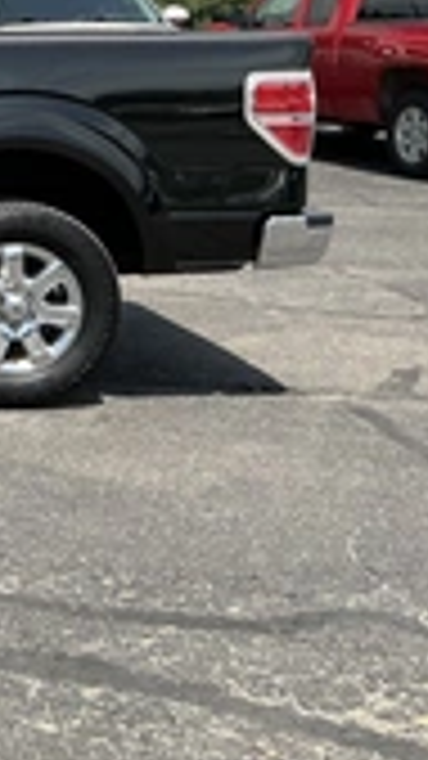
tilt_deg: -0.4
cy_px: 166
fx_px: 1453
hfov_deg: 14.3
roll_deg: +0.3
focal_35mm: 72
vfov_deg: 28.8
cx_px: -401
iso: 25
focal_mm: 3
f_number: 1.8
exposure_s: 1/1311
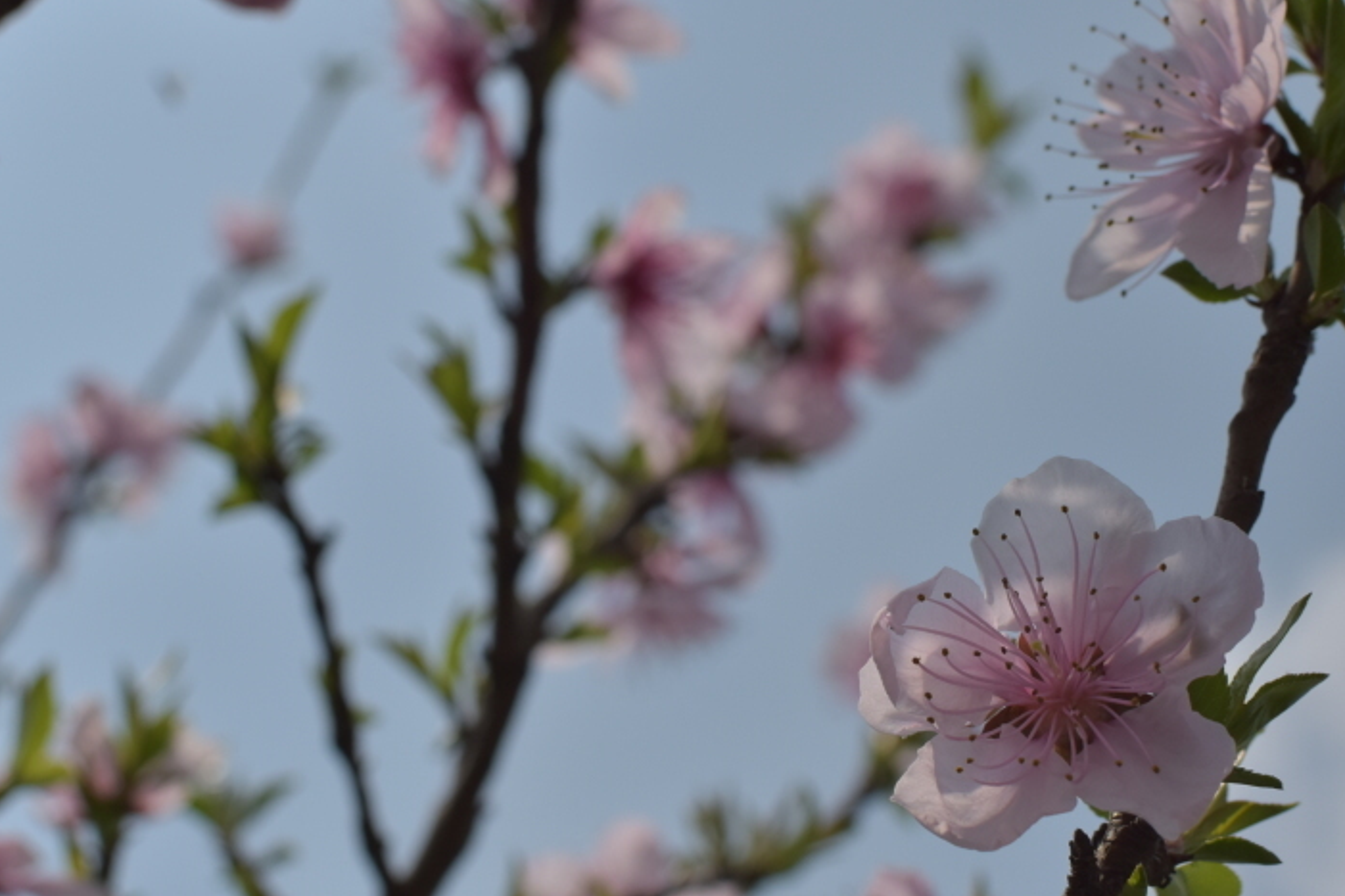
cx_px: 647
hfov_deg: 26.4
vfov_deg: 17.8
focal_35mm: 77
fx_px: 2866
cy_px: 492
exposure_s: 1/4000
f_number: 6.3
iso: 200
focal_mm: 35
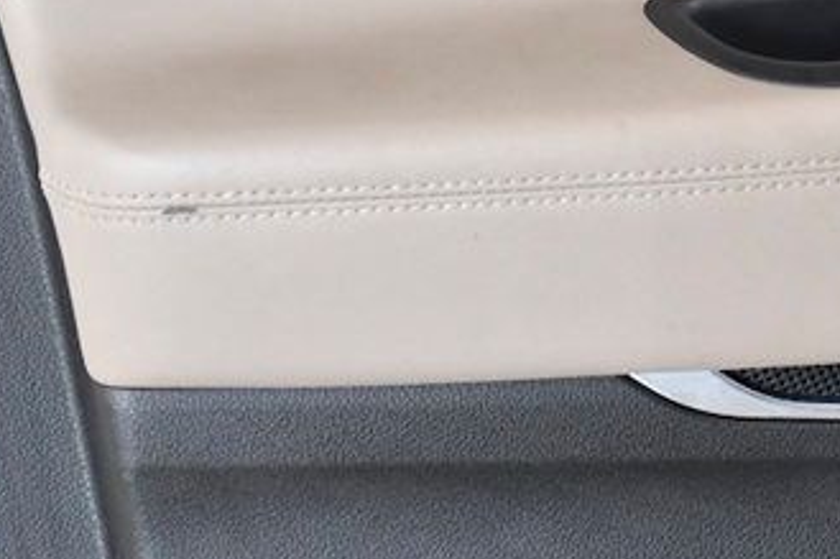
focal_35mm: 162
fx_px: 3778
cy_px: 1
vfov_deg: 8.4
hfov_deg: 12.2
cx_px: 1192
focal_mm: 35
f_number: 4.5
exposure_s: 1/320
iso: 2500
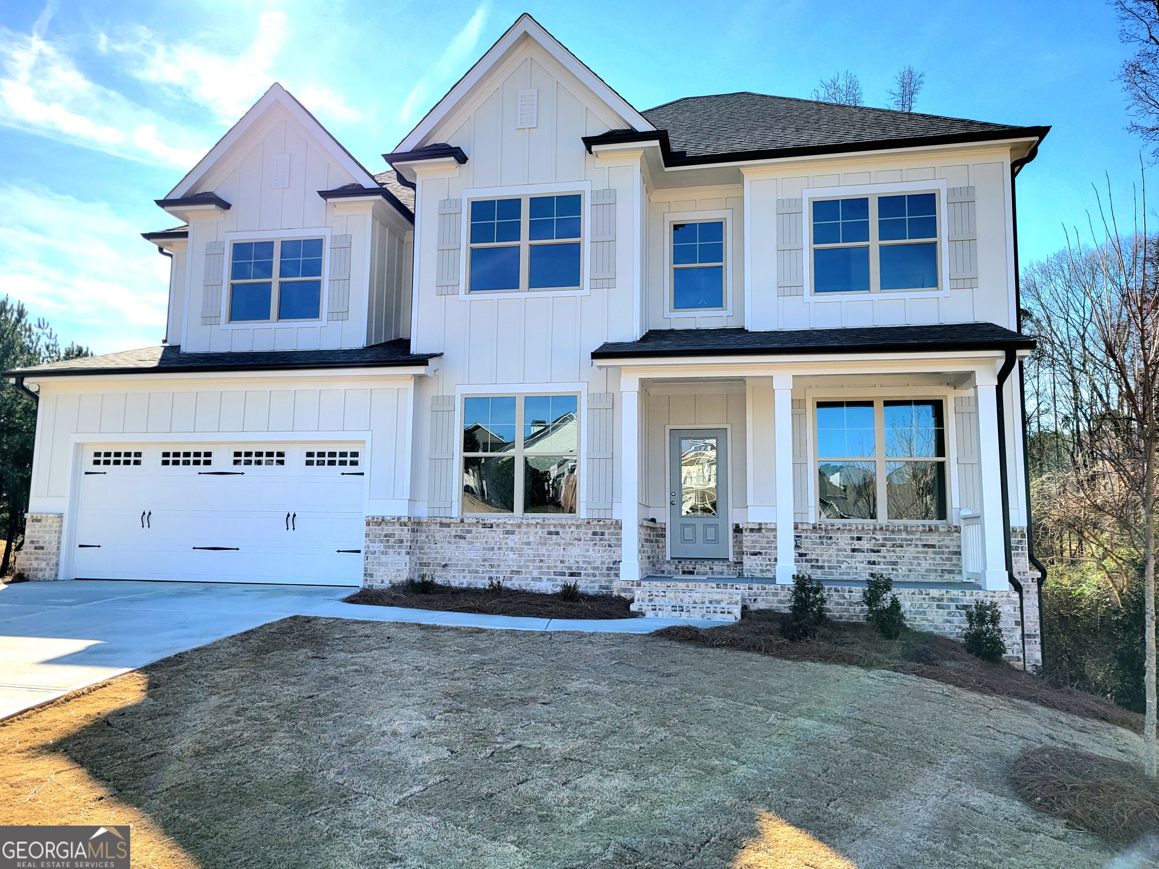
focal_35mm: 26
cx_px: 580
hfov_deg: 67.3
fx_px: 871
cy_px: 434
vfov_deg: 53.1
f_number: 1.8
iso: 40
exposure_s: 1/2500
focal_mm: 5.4
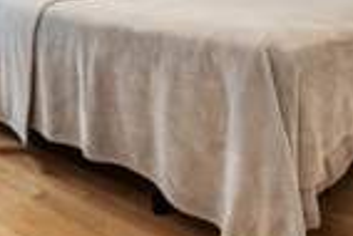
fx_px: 530
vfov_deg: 22.0
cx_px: 114
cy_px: -88
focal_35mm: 54
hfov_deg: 36.4
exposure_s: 1.6
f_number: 9
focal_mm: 16
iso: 250
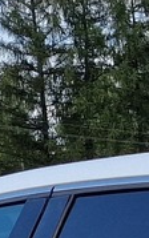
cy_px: 703
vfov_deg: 8.2
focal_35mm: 218
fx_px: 1415
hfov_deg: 5.7
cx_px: 407
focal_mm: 6.4
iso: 50
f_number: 1.8
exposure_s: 1/776
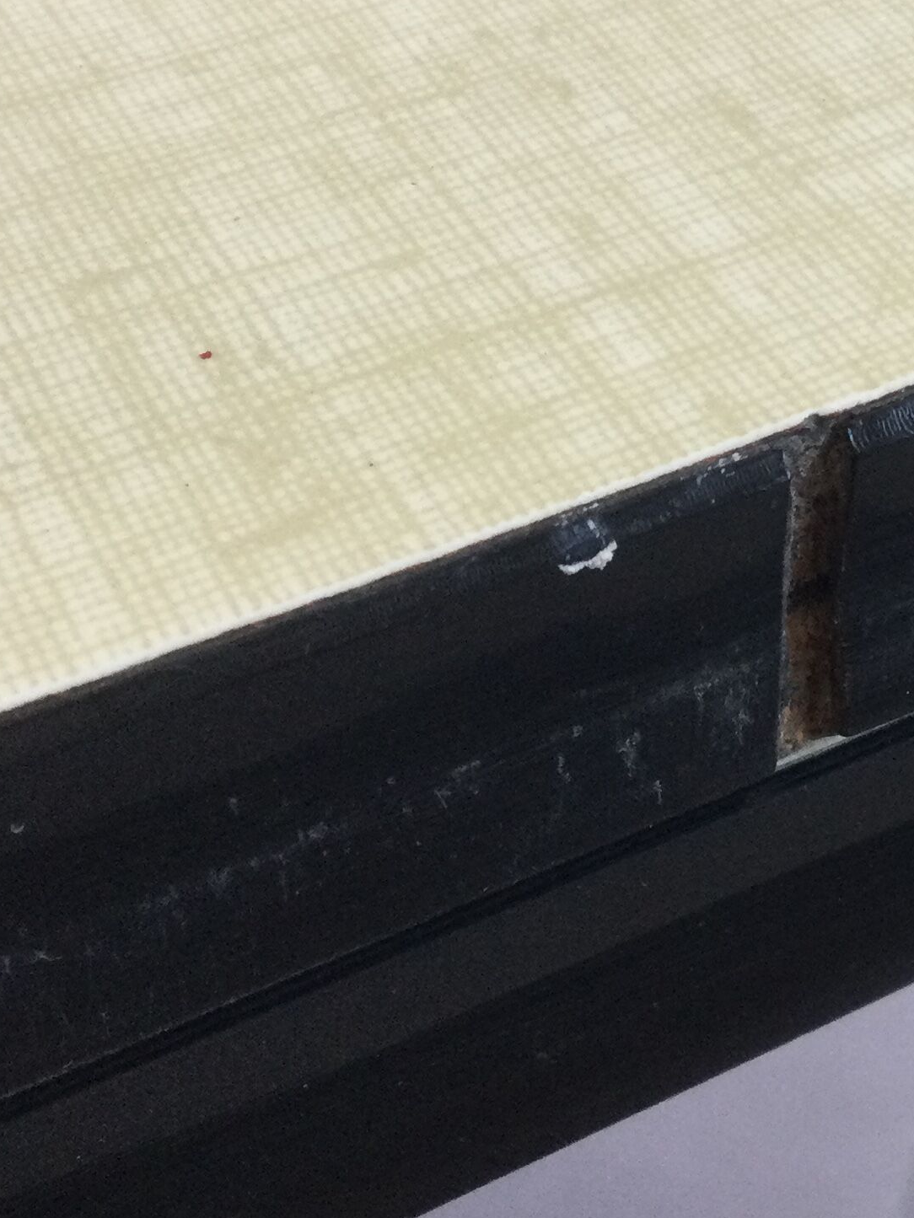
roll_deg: -2.3
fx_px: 2464
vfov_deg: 27.8
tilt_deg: -42.7
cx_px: 846
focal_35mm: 70
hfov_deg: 20.5
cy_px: 603
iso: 100
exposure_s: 1/33
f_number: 2.4
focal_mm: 3.3
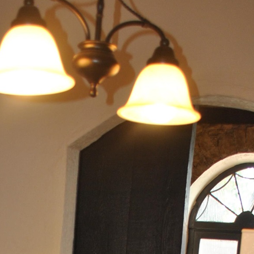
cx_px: 49
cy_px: 456
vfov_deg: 16.1
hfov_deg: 18.9
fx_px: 755
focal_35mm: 91
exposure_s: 1/80
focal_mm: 18
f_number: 3.5
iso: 200
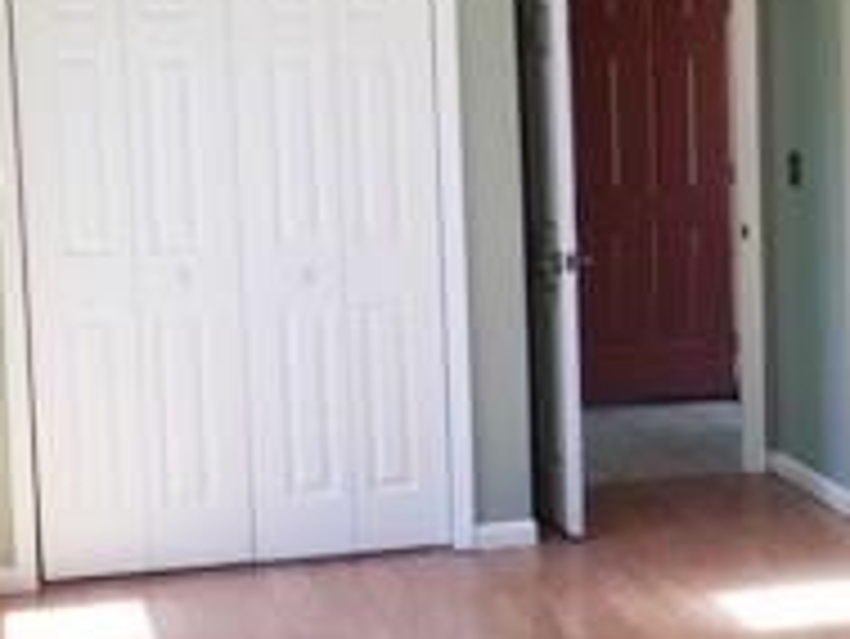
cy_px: 328
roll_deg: -0.1
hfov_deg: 18.6
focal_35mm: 98
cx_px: 1102
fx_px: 2408
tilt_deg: -4.7
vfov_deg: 15.1
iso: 32
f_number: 2.2
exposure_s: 1/120
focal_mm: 4.15
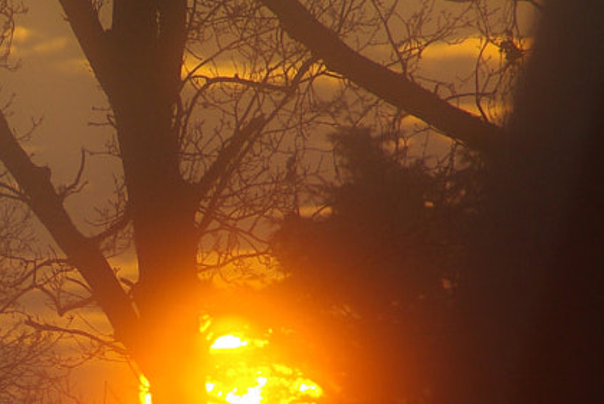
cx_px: -49
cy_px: 357
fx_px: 19213
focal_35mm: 1144
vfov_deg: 1.2
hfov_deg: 1.8
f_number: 5.6
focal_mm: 200
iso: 200
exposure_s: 1/180
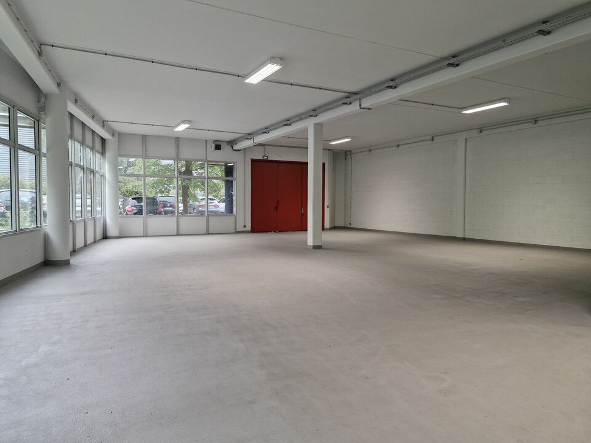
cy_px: 222
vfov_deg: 58.9
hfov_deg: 73.9
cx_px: 296
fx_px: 393
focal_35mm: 23
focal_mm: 5.54
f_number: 1.8
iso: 200
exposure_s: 1/180
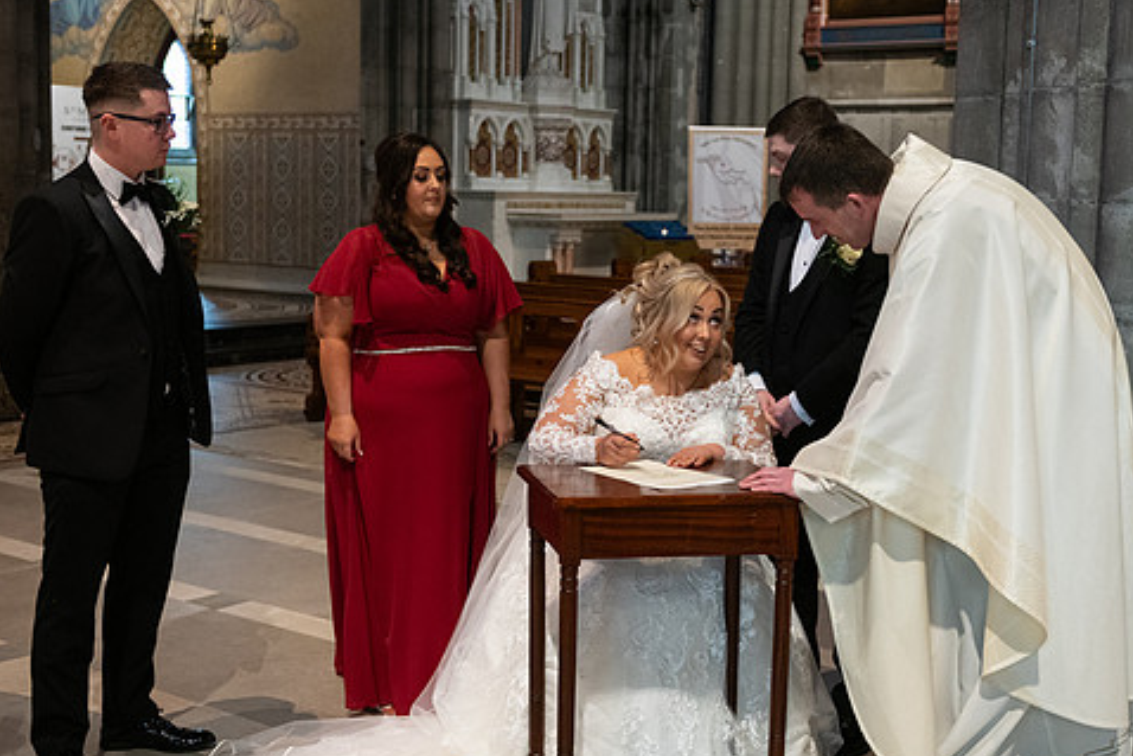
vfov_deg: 26.5
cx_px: 626
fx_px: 1605
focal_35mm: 51
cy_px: 357
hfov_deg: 38.8
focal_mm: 42
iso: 1250
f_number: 3.5
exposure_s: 1/160
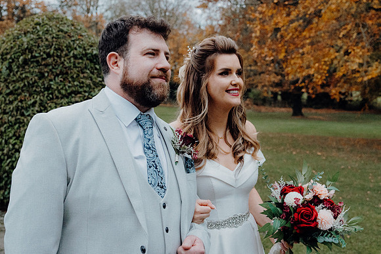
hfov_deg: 48.4
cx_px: 190
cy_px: 127
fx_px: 423
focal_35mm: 40
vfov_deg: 33.4
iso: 4000
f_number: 3.5
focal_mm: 27
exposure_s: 1/200
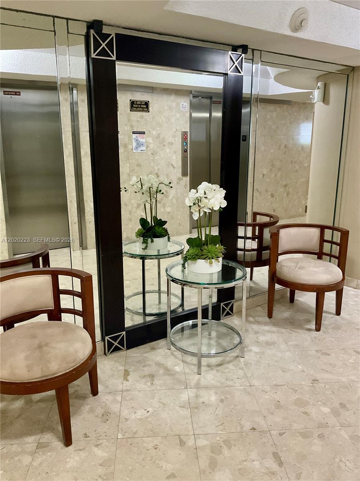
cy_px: 240
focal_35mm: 29
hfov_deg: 48.2
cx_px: 180
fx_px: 402
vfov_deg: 61.7
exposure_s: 1/40
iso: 320
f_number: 1.8
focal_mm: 3
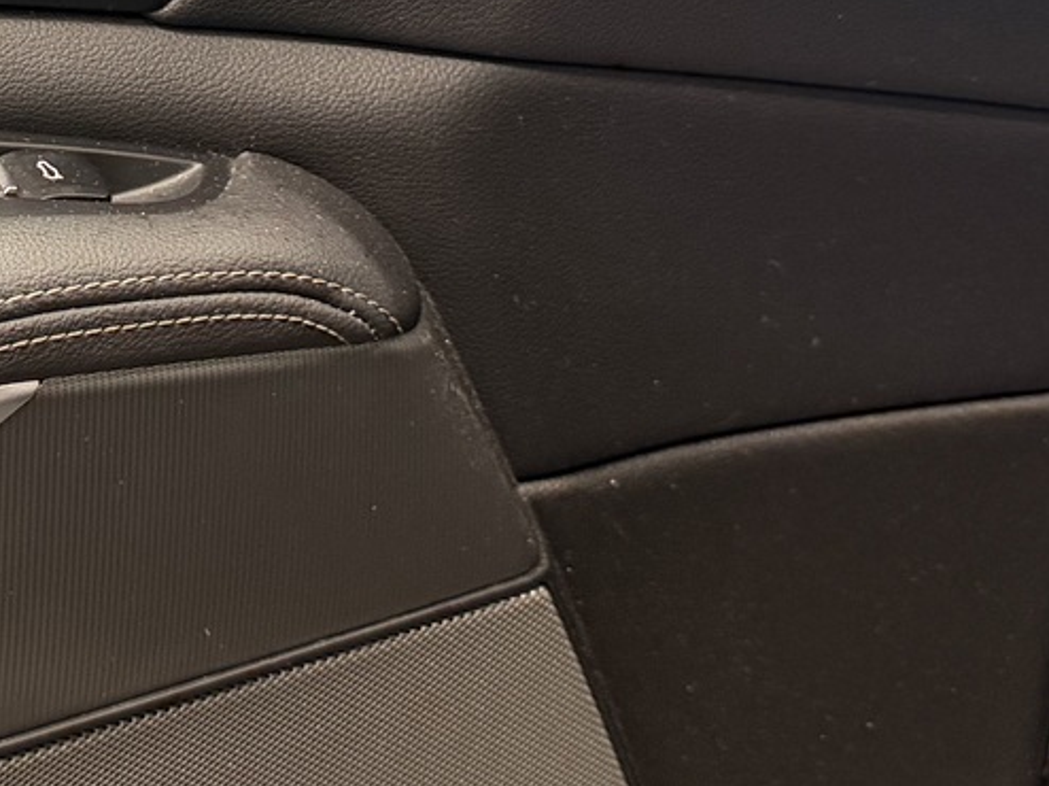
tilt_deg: -18.7
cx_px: -51
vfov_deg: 20.1
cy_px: -66
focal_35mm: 70
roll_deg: +1.1
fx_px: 2120
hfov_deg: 26.0
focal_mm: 6.76
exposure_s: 1/50
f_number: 1.78
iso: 320
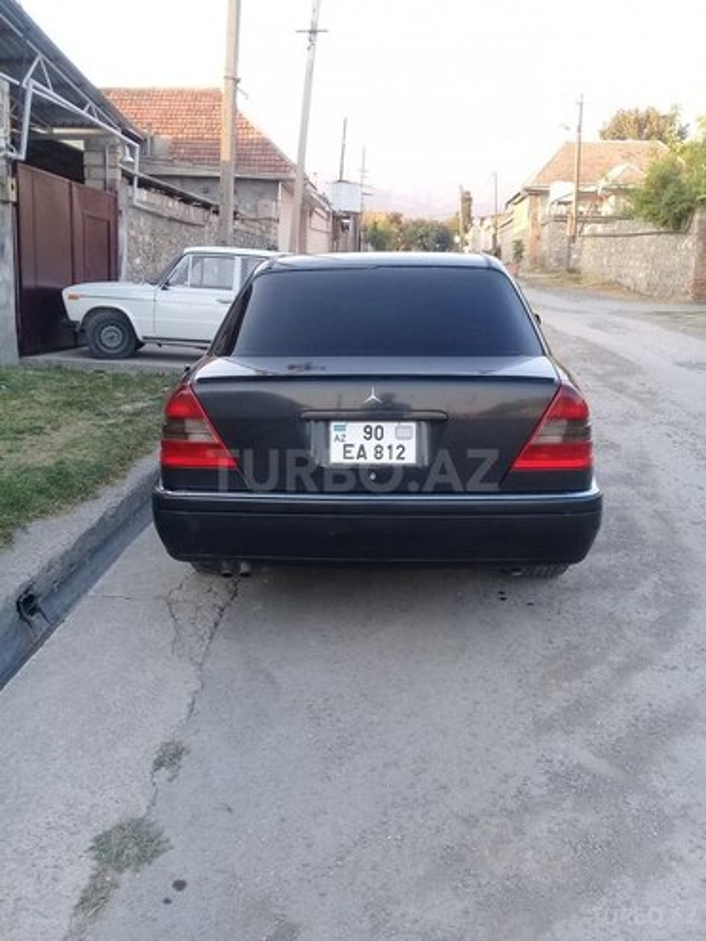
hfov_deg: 45.4
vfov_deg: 58.4
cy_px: 470
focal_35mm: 31
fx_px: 843
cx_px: 353
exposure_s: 1/100
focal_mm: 3.3
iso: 64
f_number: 2.2
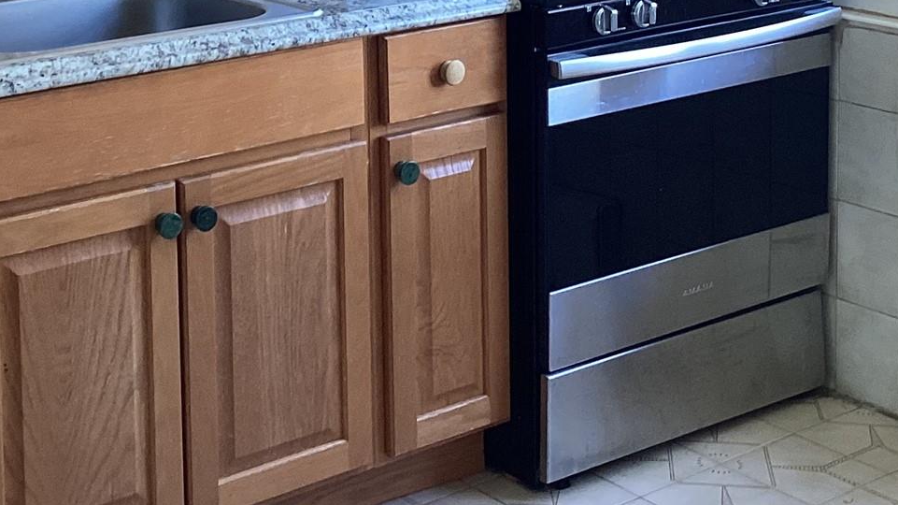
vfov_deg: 16.1
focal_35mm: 72
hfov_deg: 29.1
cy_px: -108
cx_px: 267
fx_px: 1714
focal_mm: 3.3
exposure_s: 1/60
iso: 50
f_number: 2.4
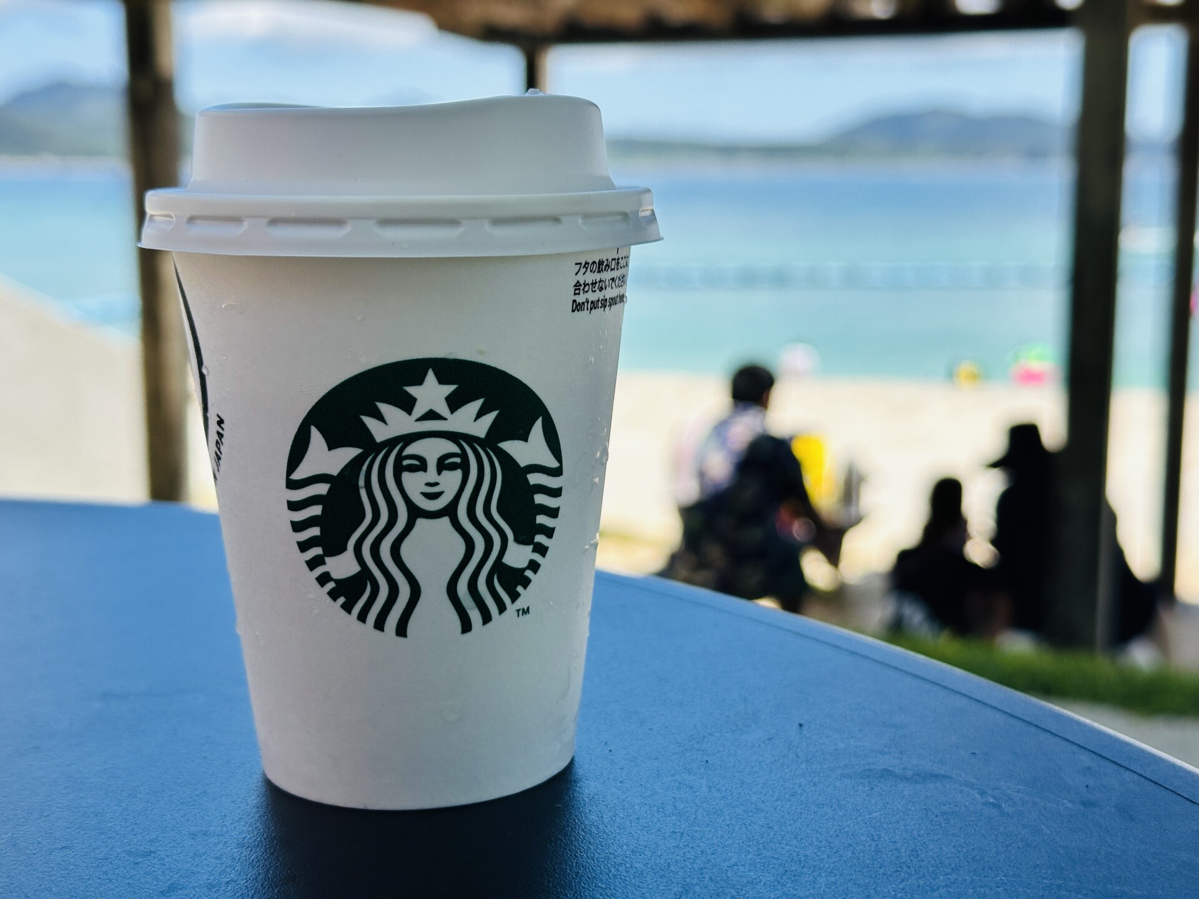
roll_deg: -0.1
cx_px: 600
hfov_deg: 39.7
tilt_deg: -9.1
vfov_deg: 30.3
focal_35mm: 48
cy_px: 450
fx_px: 1663
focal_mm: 6.86
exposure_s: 1/2203
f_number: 1.78
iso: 64
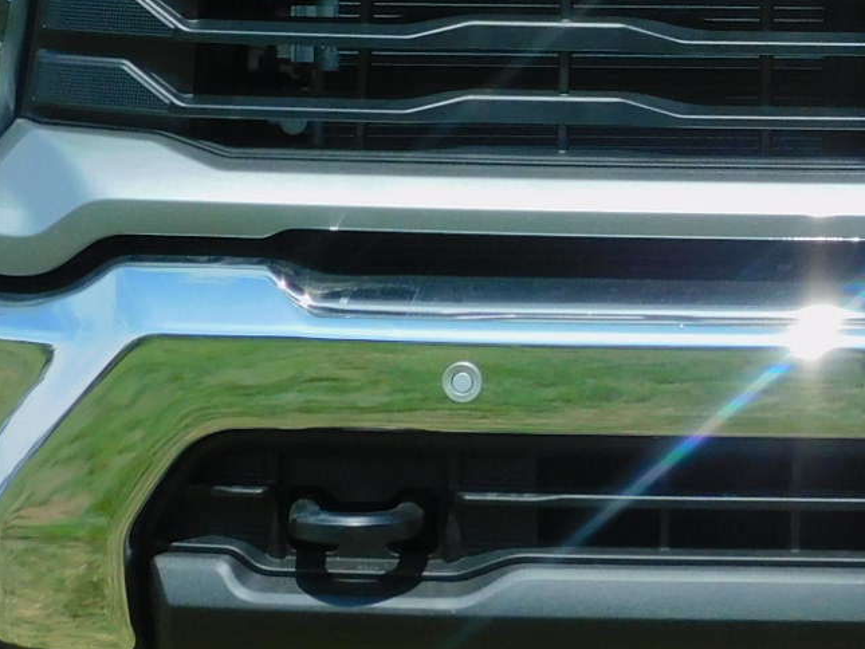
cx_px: 833
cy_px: 3
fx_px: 4399
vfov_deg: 8.4
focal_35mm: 176
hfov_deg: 11.1
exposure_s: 1/1000
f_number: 4
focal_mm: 9
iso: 125
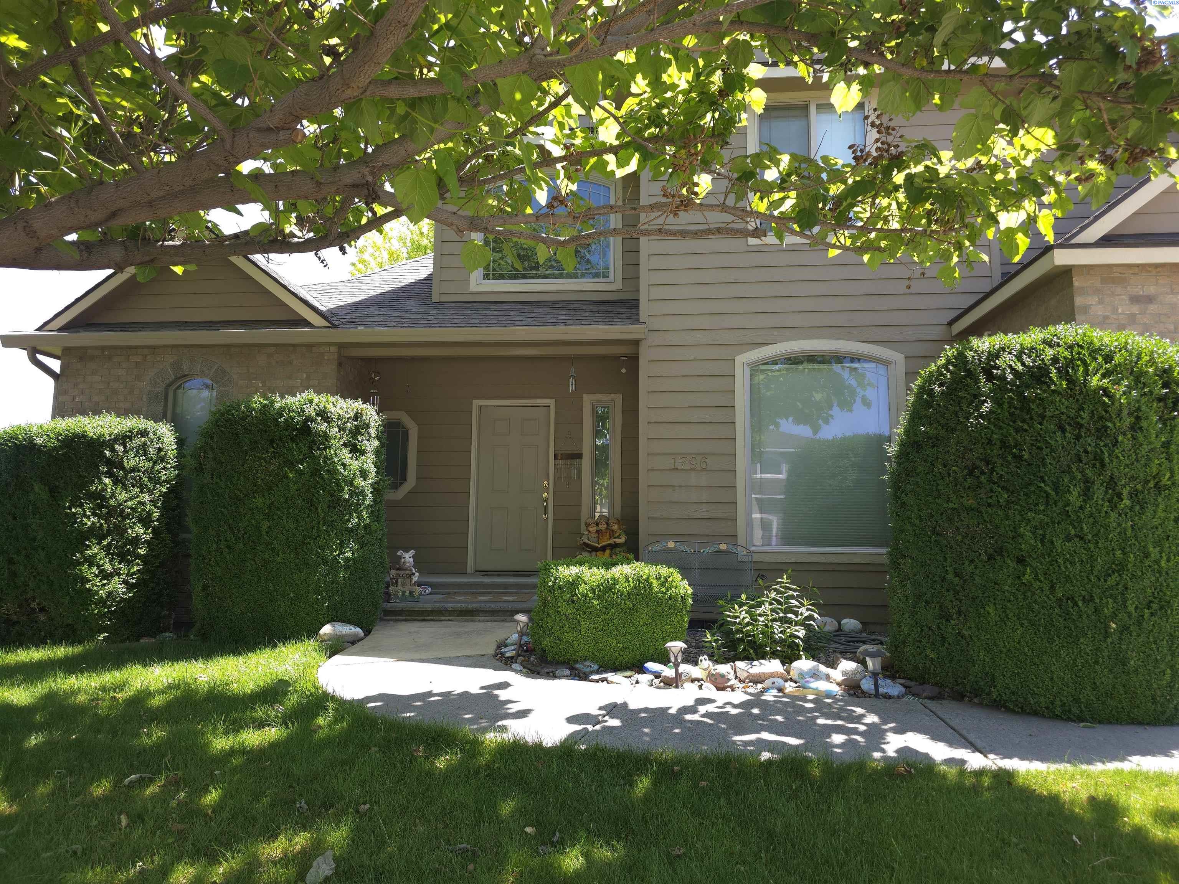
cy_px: 442
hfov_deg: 73.9
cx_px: 590
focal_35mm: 23
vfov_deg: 58.9
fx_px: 783
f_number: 1.7
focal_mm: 6.3
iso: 20
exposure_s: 1/120
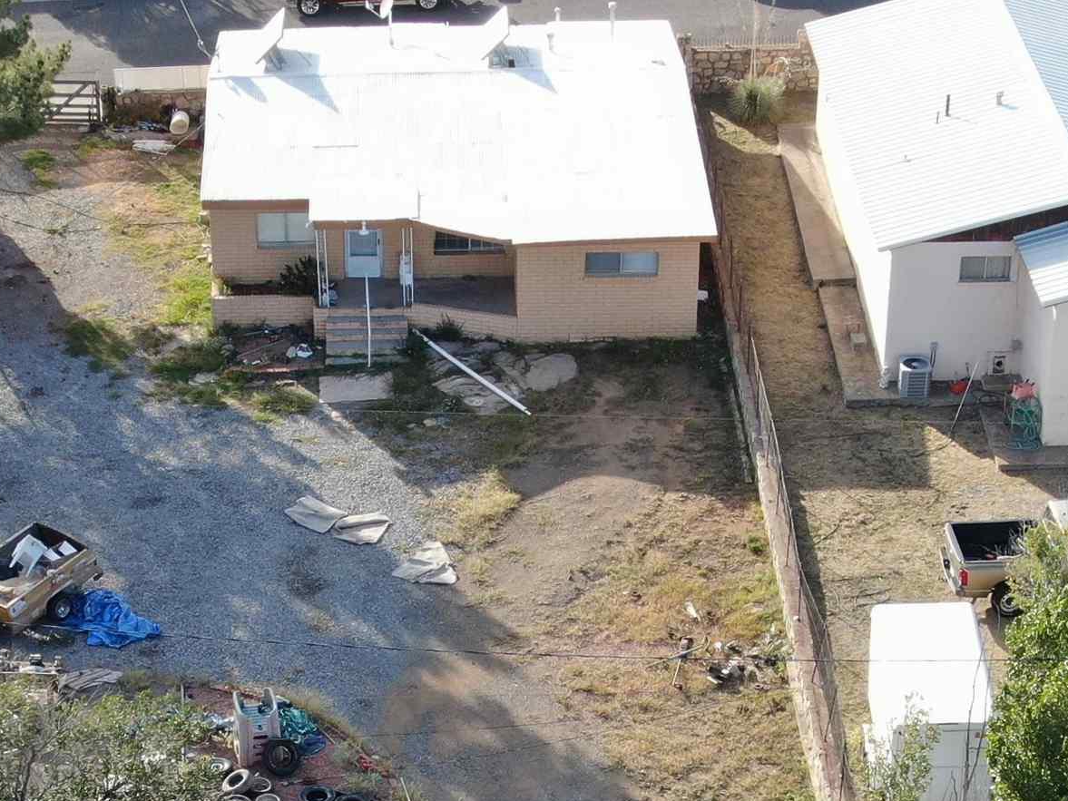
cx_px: 465
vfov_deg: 13.7
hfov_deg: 18.4
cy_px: 739
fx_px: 3302
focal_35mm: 107
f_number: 3.5
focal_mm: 7.07
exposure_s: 1/240
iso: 100
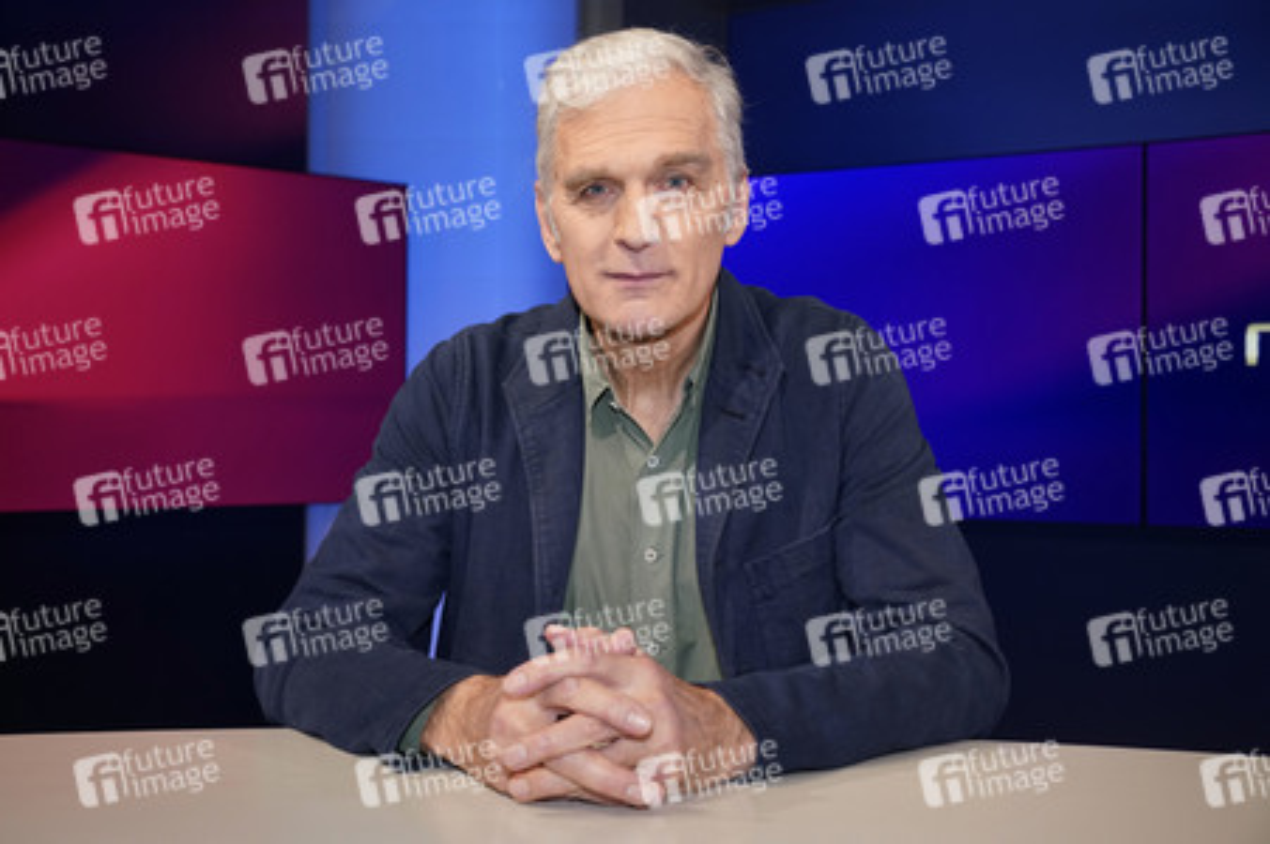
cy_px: 422
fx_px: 1481
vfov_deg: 31.8
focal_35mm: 42
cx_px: 635
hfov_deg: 46.4
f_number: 5
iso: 2000
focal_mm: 42
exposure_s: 1/125
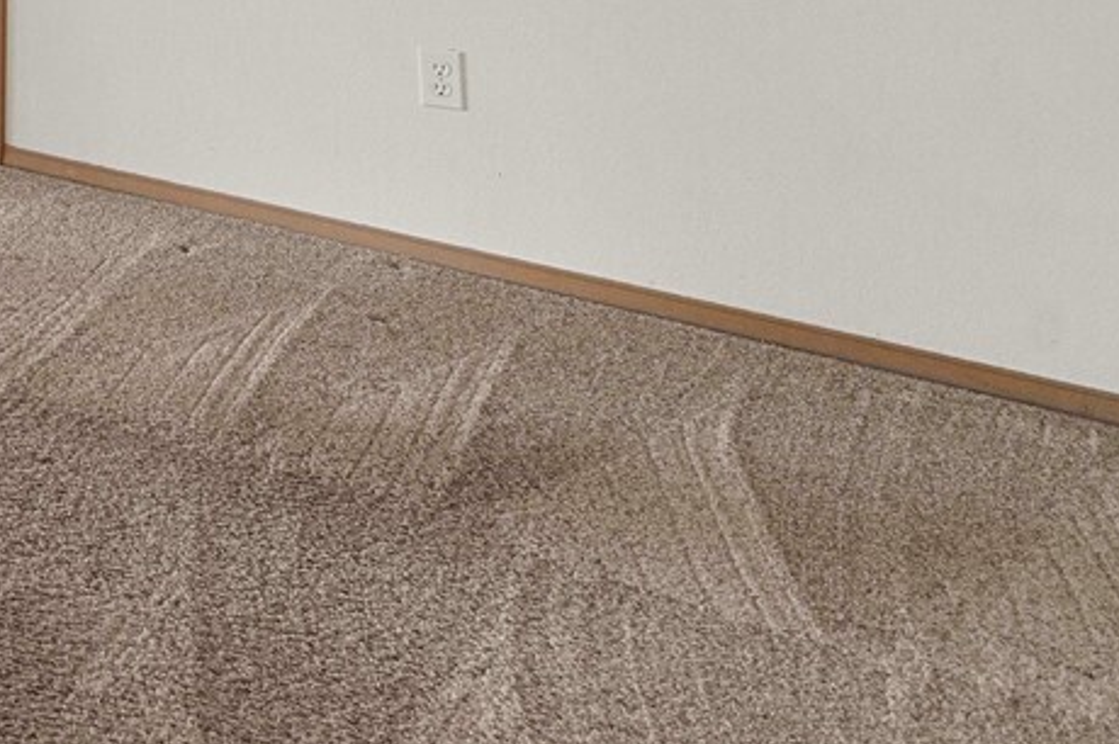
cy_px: -320
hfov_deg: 25.8
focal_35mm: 48
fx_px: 1491
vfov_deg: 23.4
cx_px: -680
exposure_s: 1/13
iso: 1000
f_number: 7.1
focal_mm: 13
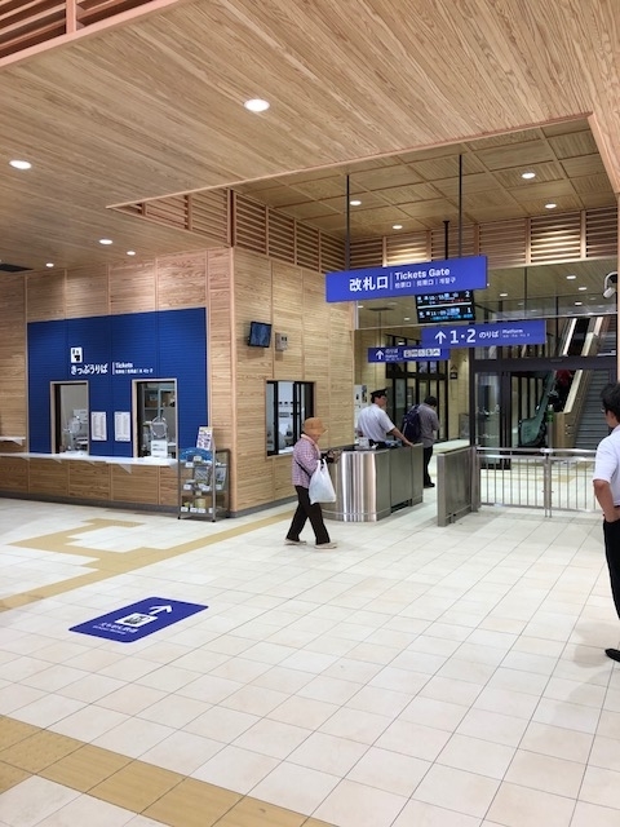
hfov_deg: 48.2
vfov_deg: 61.7
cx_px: 310
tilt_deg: -0.5
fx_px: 693
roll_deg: +0.2
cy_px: 414
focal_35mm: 29
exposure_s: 1/30
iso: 25
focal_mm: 3.99
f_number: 1.8
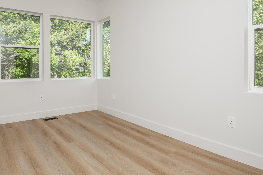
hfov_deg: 72.3
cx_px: 95
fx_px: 175
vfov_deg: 52.8
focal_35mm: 24
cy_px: 70
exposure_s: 1/250
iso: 400
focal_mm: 16
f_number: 9
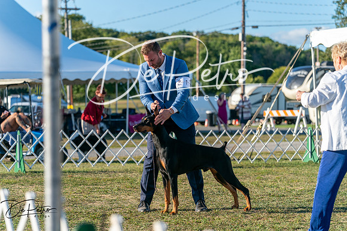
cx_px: 174
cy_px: 116
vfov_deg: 11.4
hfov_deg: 17.1
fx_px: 1157
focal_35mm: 120
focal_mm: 120
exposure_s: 1/1250
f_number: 4.5
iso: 250
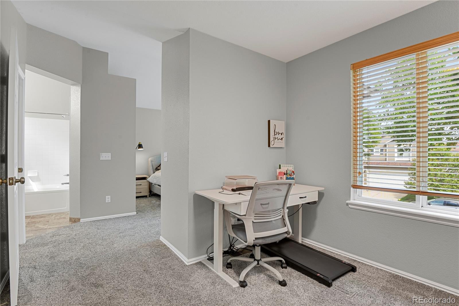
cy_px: 153
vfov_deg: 70.4
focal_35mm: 17
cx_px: 230
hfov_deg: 93.3
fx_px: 217
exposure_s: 2.5
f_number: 8
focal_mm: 17
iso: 250
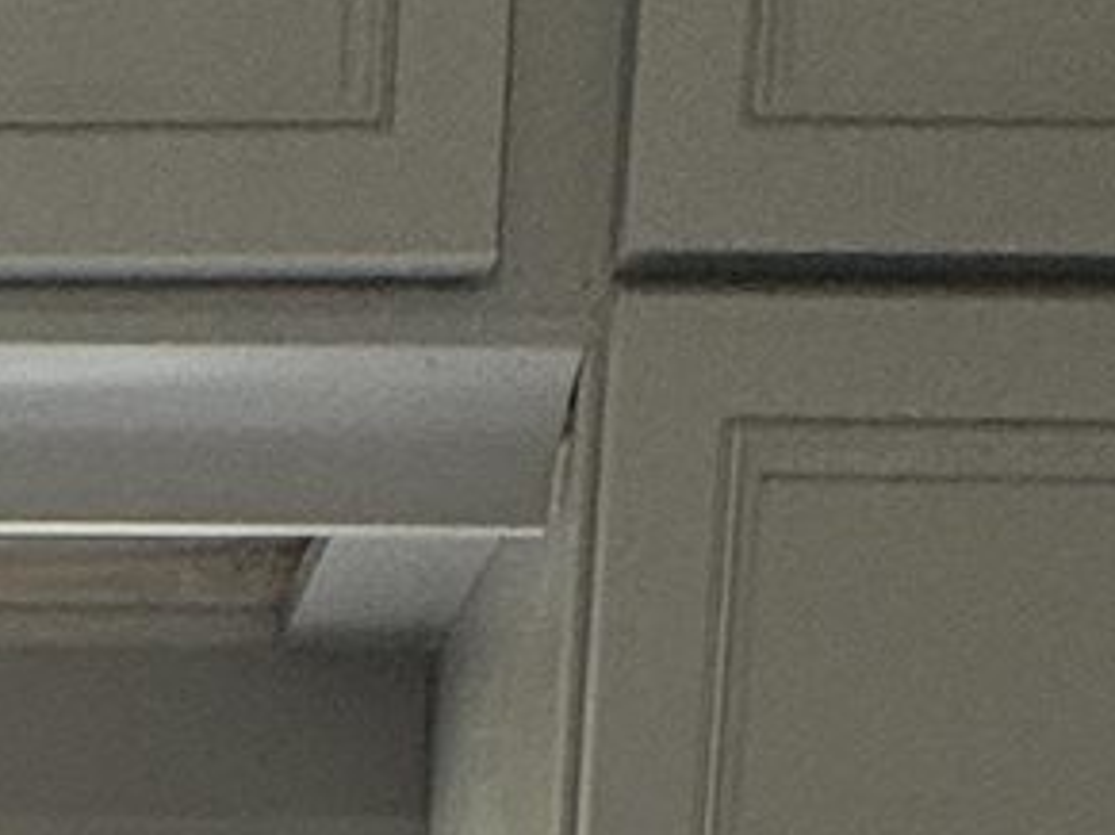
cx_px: -464
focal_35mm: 111
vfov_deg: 9.4
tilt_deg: -10.5
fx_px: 3574
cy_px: 2746
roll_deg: -0.5
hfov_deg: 16.4
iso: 64
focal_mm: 2.22
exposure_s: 1/120
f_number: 2.2
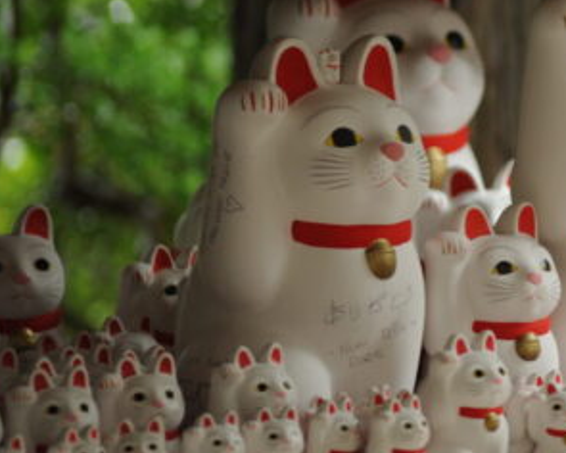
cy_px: 206
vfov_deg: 12.6
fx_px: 2044
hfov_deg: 15.5
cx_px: 564
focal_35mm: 122
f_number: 2
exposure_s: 1/25
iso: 800
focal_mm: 50
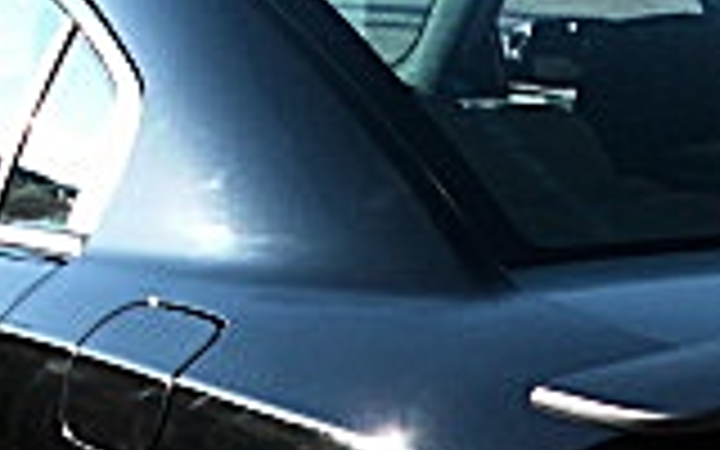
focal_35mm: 153
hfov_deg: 13.5
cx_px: 752
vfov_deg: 8.4
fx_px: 3002
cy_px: 626
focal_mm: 6.3
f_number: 2.8
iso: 50
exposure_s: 1/200
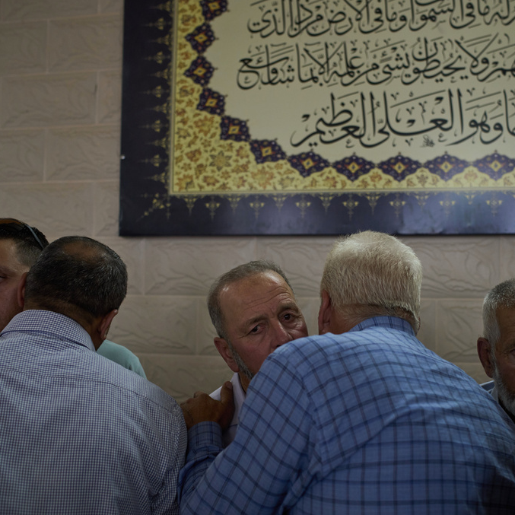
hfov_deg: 37.3
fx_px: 757
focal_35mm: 45
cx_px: 326
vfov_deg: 37.6
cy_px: 259
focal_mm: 35
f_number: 2.8
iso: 1000
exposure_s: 1/500
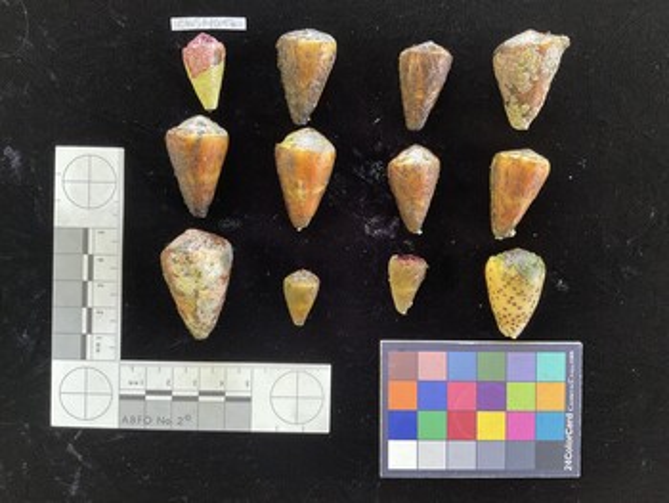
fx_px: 561
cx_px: 334
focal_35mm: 29
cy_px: 252
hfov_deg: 61.6
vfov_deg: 48.3
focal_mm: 3
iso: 160
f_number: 1.8
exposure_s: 1/50
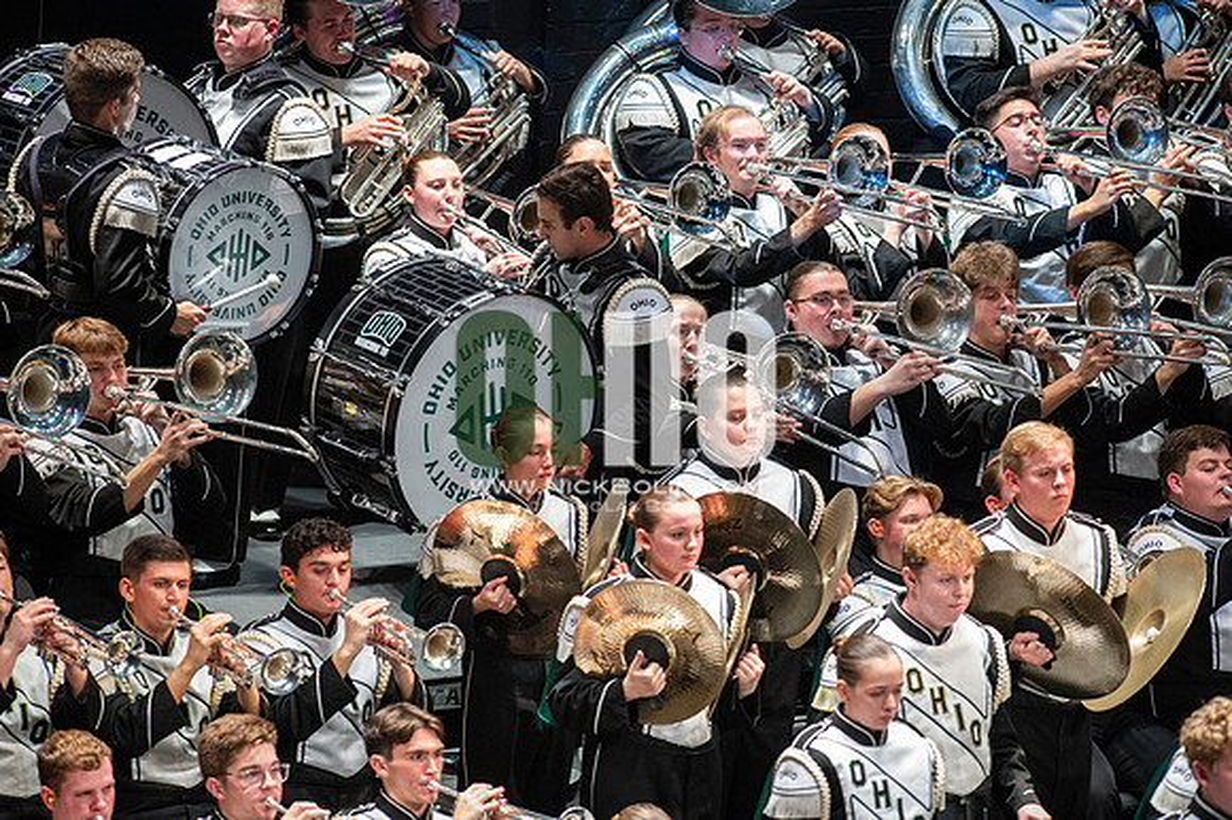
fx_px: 10260
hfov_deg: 6.9
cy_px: 410
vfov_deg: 4.6
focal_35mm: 300
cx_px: 616
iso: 5000
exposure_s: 1/400
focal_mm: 300
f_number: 5.6
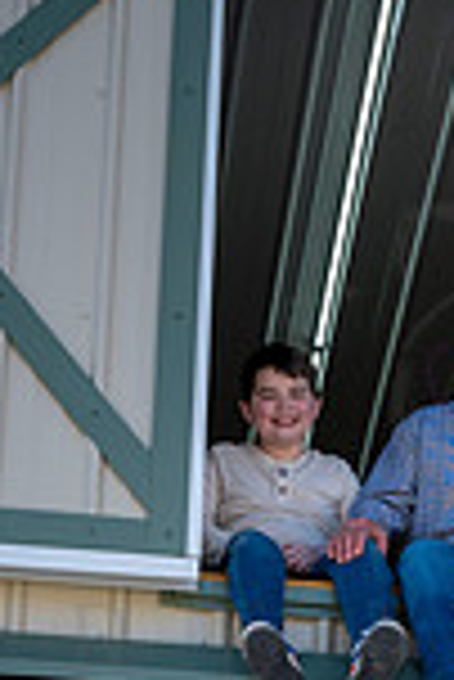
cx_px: 512
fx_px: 3038
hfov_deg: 8.5
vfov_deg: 12.5
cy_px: 802
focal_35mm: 161
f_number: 10
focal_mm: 54
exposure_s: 1/320
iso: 400
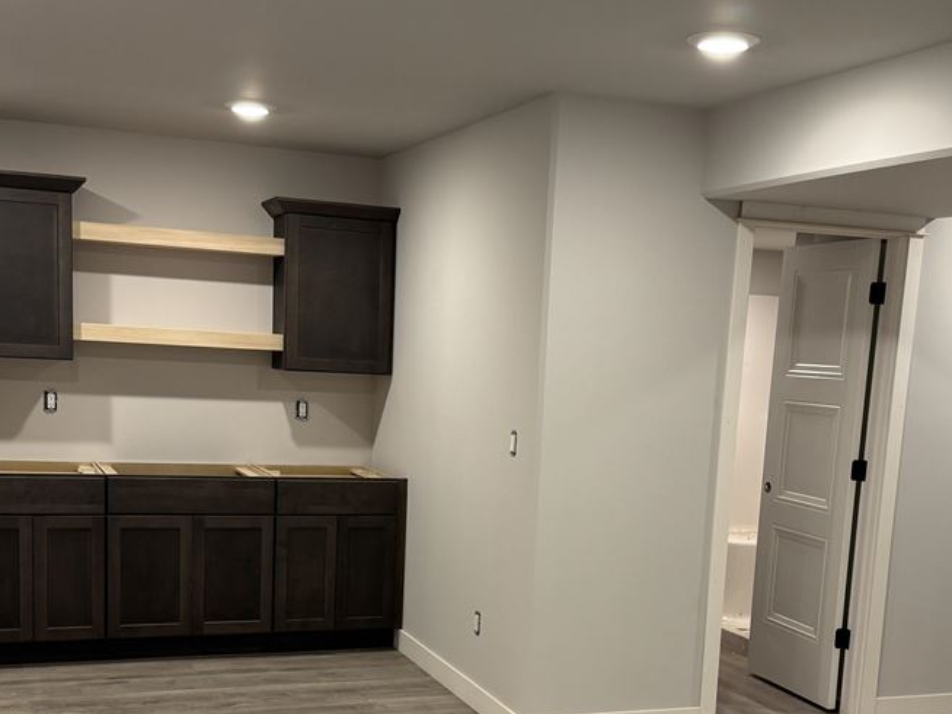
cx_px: 499
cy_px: 554
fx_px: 1292
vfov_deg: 30.2
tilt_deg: -8.6
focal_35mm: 47
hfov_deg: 40.4
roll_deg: -3.5
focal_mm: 6.76
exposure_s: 1/60
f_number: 1.78
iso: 160
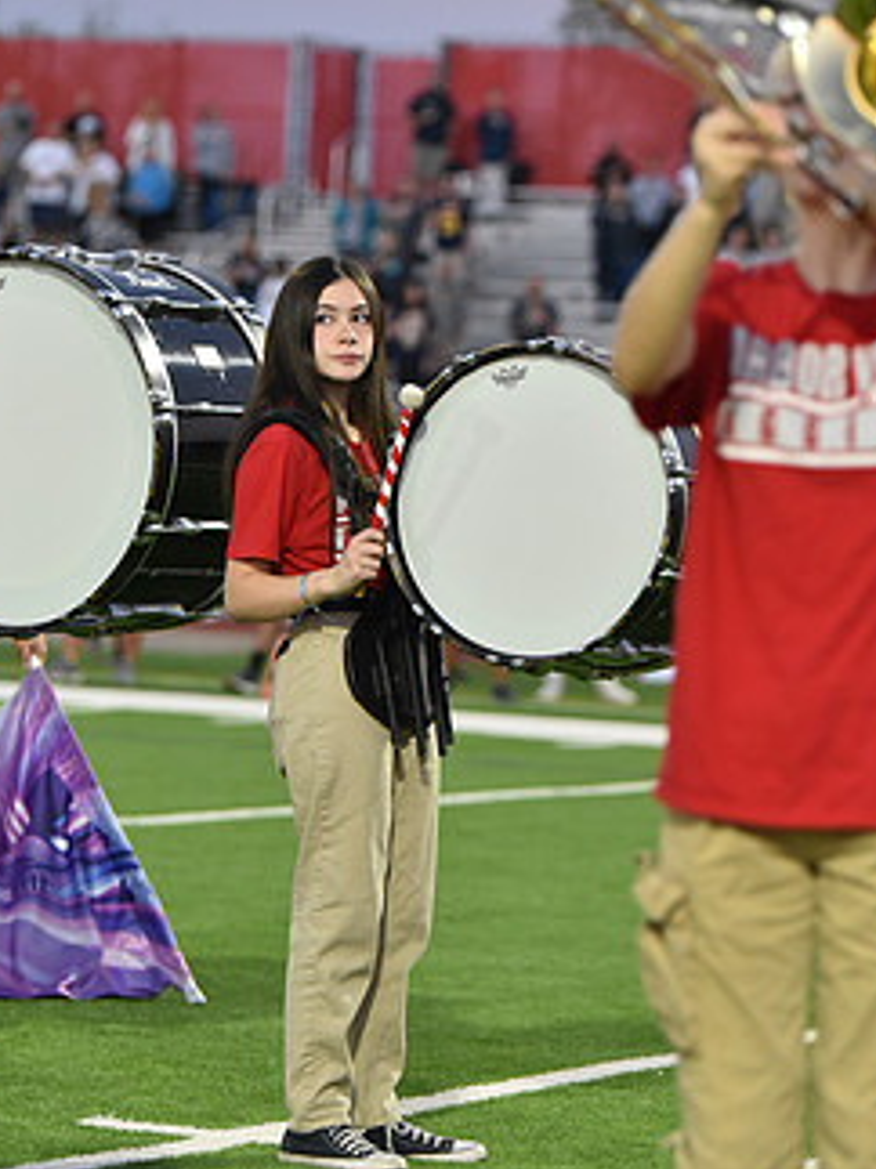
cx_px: 373
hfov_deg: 8.5
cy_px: 579
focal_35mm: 174
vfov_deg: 11.4
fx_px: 5875
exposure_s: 1/1000
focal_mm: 130
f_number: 2.8
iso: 4500
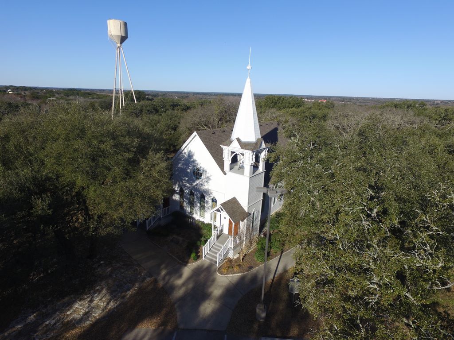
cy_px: 170
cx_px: 227
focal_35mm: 20
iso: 100
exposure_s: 1/1155
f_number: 2.8
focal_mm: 3.61
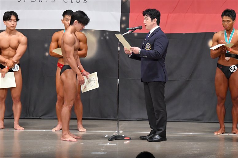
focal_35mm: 202
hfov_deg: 10.2
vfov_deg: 6.8
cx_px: 119
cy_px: 79
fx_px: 1335
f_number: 5.6
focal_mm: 135
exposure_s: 1/400
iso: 6400
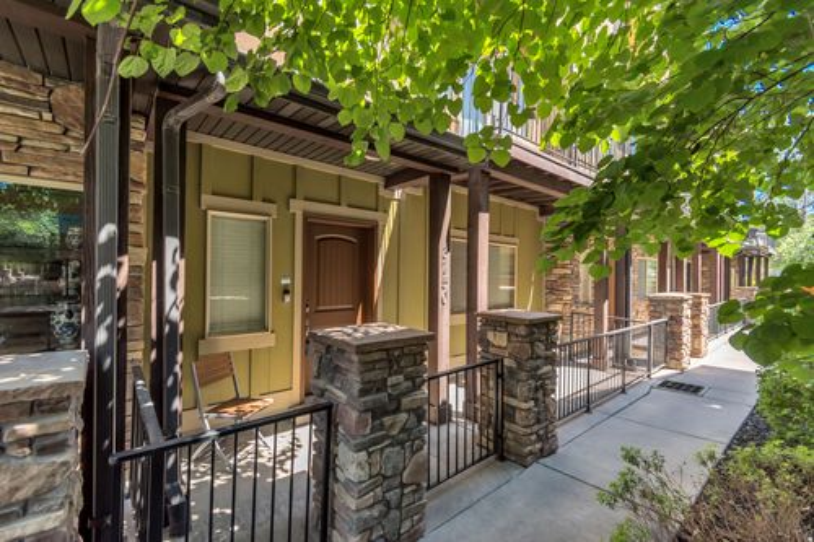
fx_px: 339
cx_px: 407
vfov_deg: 77.3
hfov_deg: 100.4
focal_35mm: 15
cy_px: 271
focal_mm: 10
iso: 100
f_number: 4.5
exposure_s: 1/160
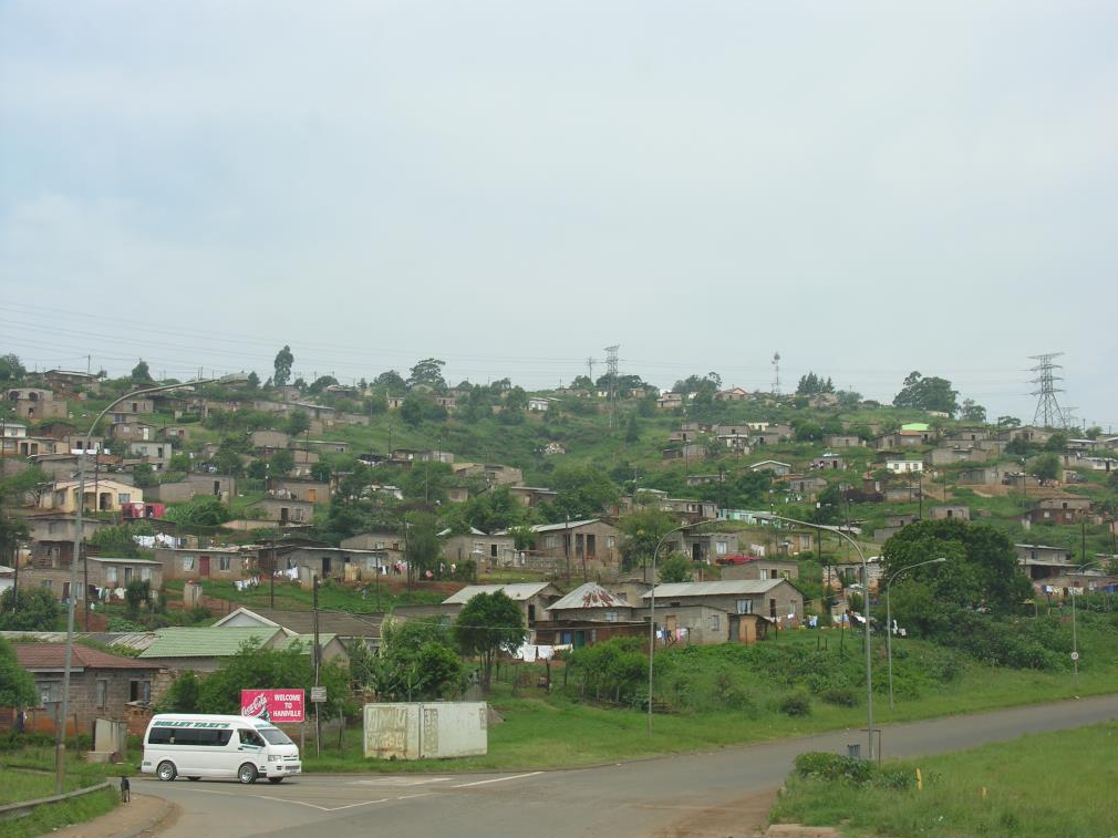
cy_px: 418
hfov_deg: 27.0
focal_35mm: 72
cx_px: 566
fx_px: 2325
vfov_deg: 20.4
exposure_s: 1/160
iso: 50
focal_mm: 18
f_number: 6.6
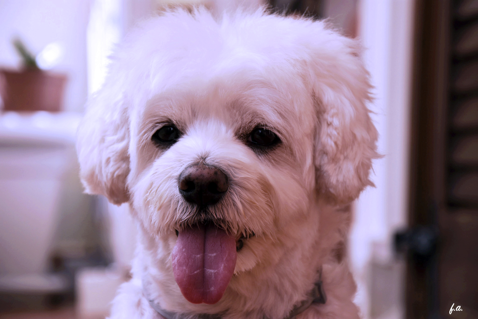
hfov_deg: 14.9
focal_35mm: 138
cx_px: 239
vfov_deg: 9.9
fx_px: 1832
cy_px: 160
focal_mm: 92
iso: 200
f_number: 5.6
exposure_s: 1/250
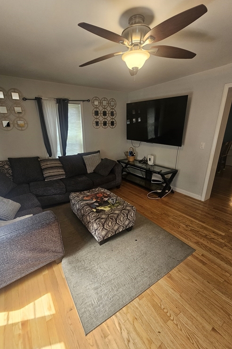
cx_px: 109
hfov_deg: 81.1
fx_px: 135
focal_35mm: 14
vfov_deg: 104.3
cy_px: 177
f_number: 2.2
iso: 125
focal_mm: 2.2
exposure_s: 1/60
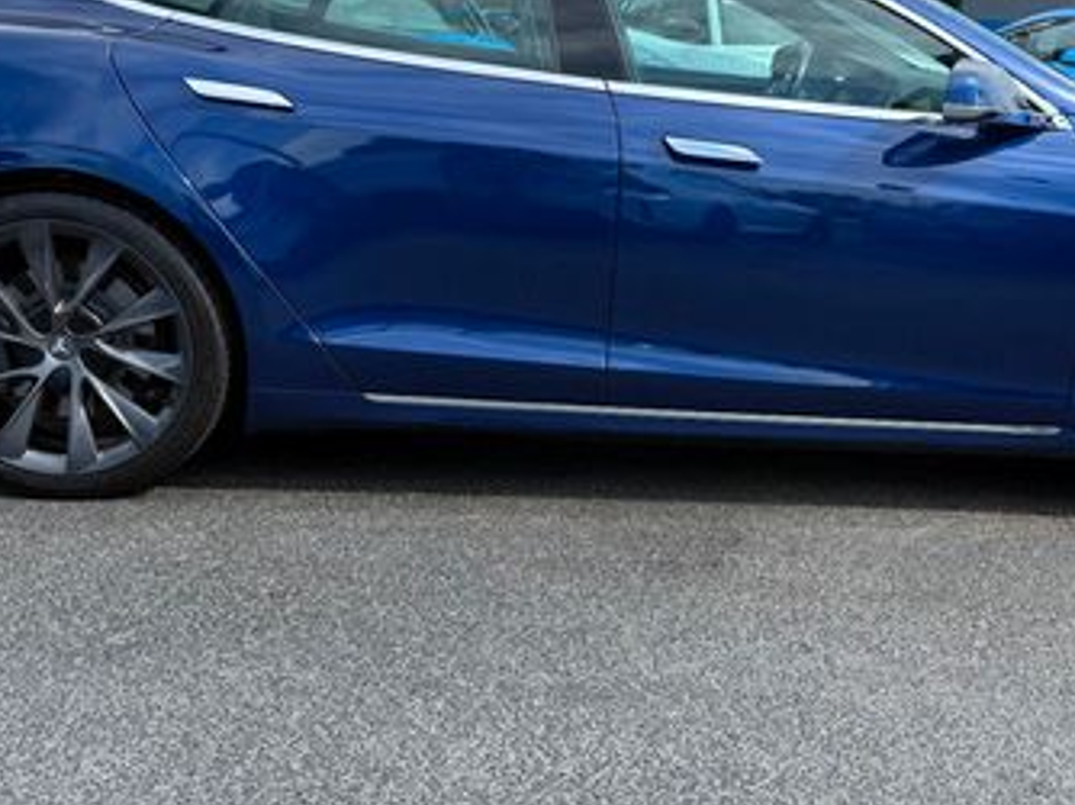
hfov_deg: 41.2
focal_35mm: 46
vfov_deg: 31.5
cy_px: 402
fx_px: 1428
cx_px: 618
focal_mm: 6.76
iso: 80
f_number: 1.78
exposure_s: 1/1901
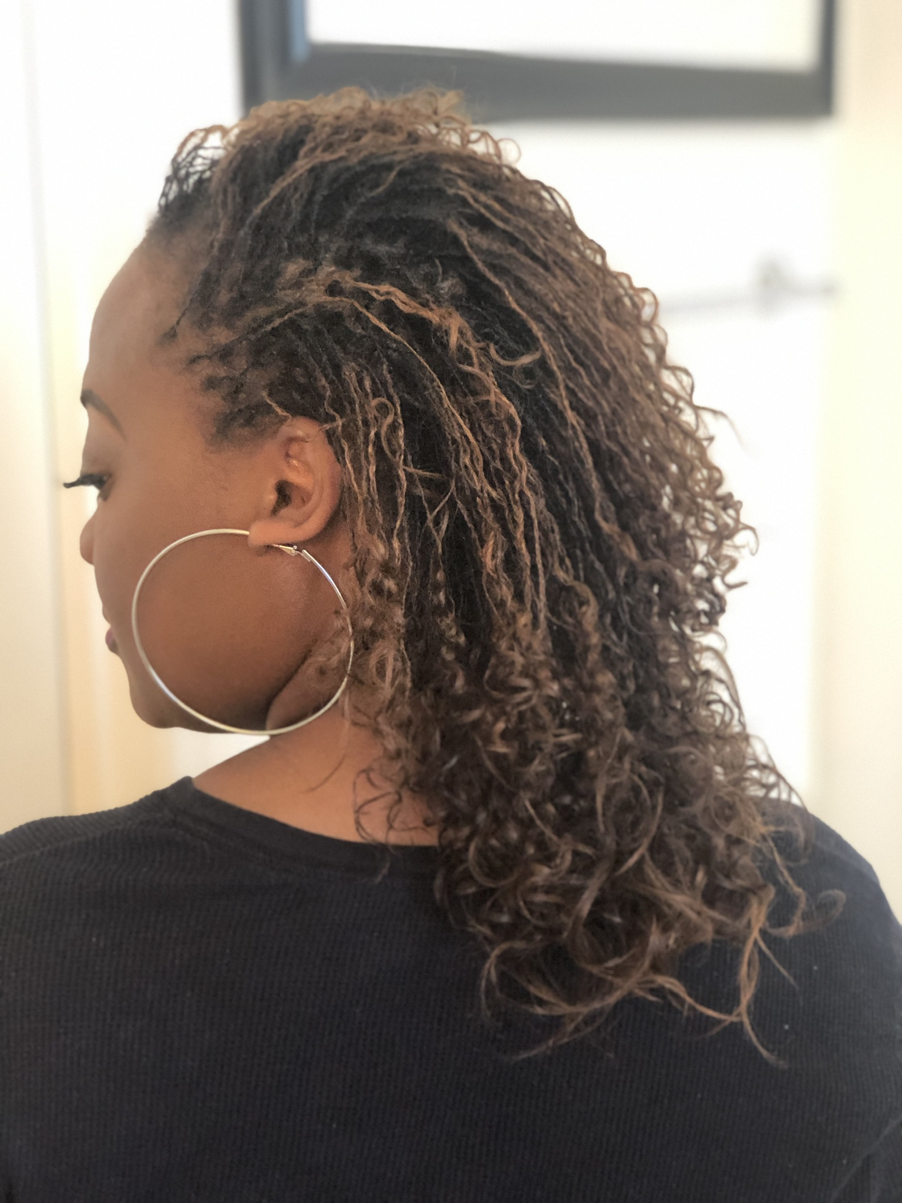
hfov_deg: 25.7
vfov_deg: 33.8
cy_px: 602
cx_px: 451
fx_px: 1980
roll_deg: +1.3
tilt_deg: -11.7
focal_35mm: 57
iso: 320
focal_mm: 6.6
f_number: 2.8
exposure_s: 1/30
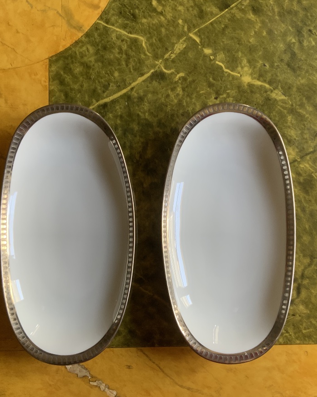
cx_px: 160
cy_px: 203
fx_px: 457
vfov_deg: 46.8
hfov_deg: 38.2
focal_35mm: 39
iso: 64
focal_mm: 3
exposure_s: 1/50
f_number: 1.8
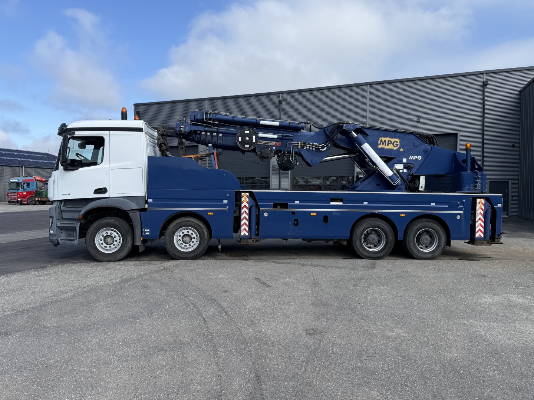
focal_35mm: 24
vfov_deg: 56.8
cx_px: 267
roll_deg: -0.7
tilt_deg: -1.3
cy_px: 200
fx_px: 370
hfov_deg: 71.6
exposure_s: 1/4167
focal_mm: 6.76
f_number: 1.78
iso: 80
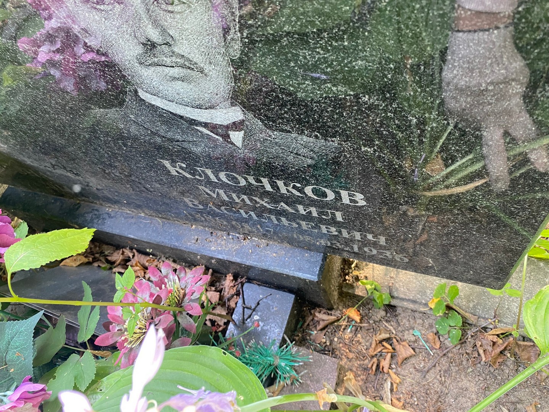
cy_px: 206
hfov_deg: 67.3
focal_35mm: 26
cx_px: 274
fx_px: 412
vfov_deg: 53.1
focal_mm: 4.25
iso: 200
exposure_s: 1/60
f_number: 1.8
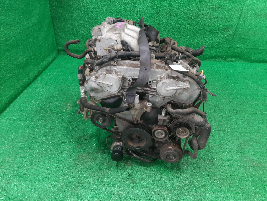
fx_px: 201
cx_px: 134
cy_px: 100
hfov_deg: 67.3
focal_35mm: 26
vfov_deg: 53.1
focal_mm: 3.93
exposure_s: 1/50
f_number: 1.7
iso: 126
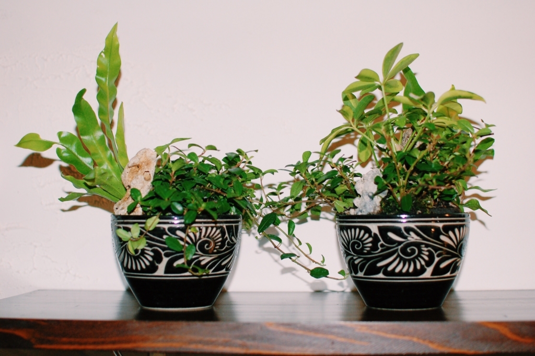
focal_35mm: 52
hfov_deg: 37.9
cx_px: 268
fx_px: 780
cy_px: 178
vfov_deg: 25.7
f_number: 2.8
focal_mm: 35
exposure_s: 1/60
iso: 400
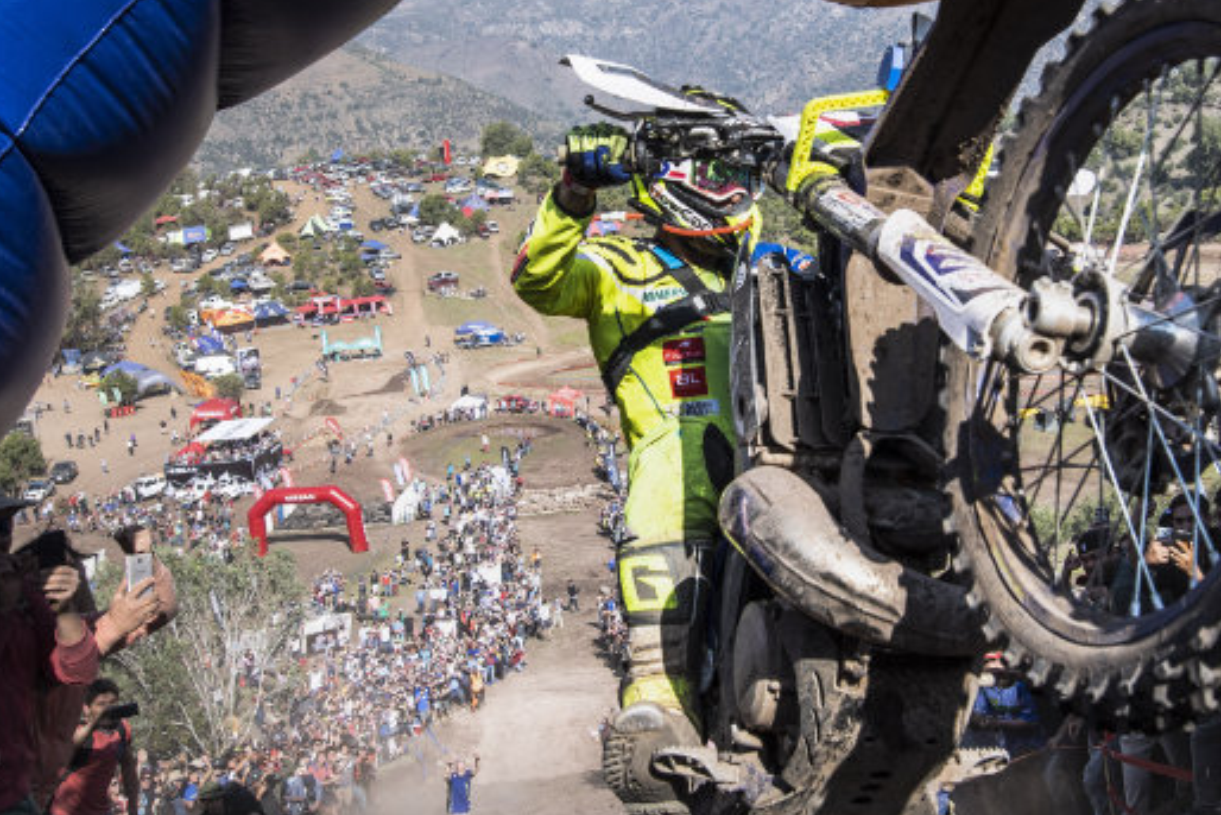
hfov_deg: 46.2
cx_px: 727
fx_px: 1425
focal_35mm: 42
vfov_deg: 31.7
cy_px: 288
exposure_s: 1/1000
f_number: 6.3
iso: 100
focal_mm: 18
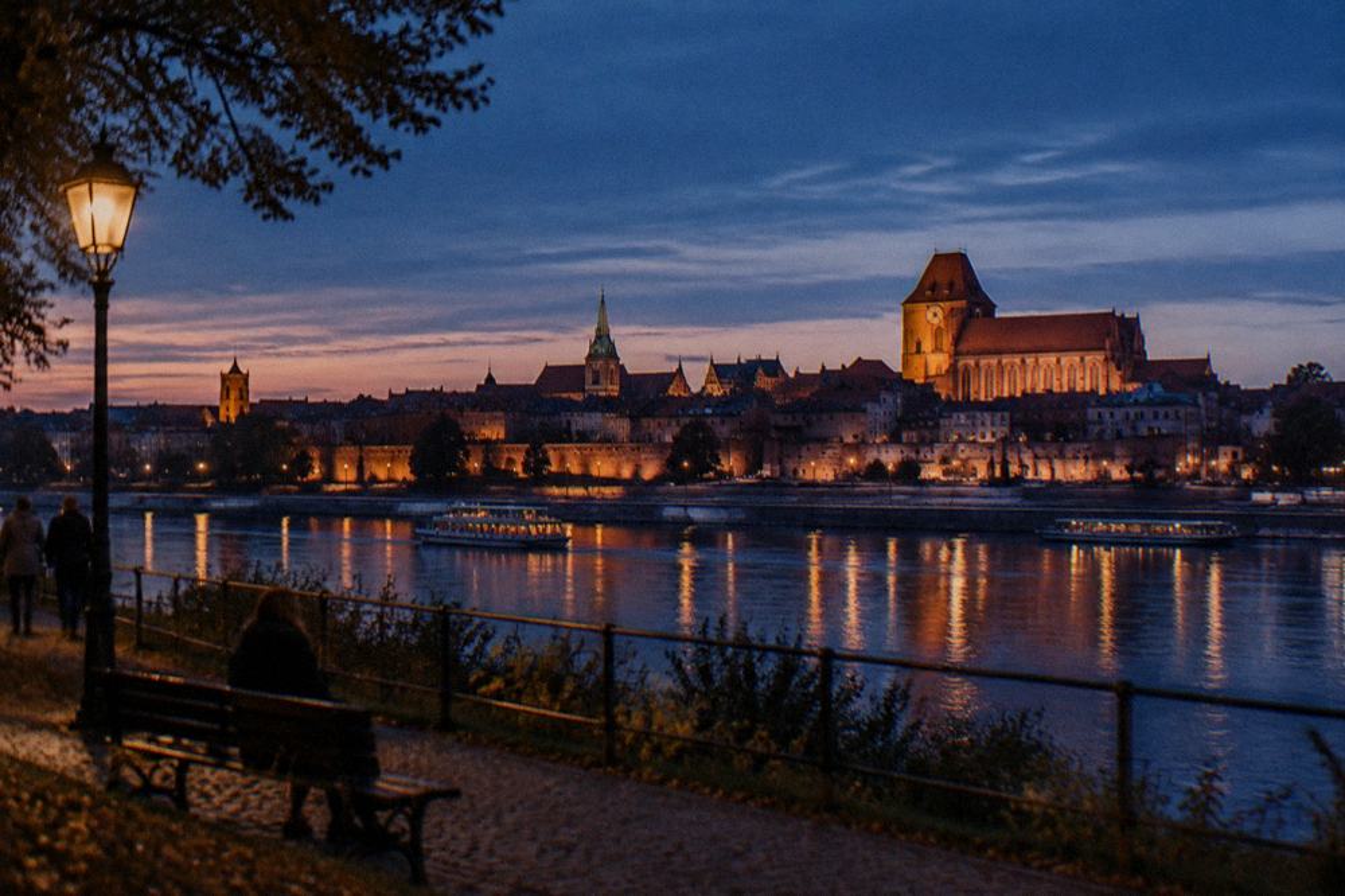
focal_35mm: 47
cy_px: 448
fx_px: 1755
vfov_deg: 28.6
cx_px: 672
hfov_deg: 41.9
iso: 5000
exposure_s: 1/25
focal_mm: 47
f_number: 8
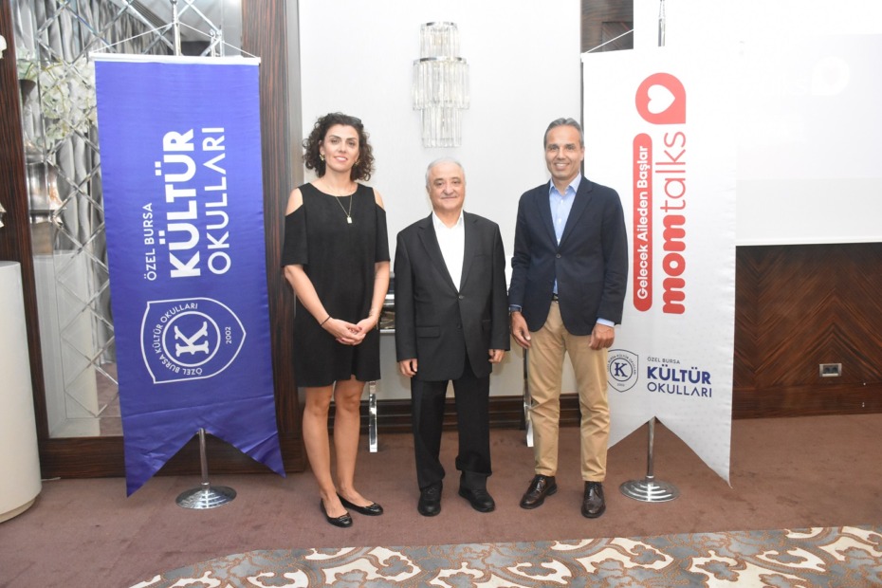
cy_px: 294
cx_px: 441
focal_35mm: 33
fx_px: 808
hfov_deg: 57.2
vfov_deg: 40.0
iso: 4500
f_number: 3.5
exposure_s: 1/60
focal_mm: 22
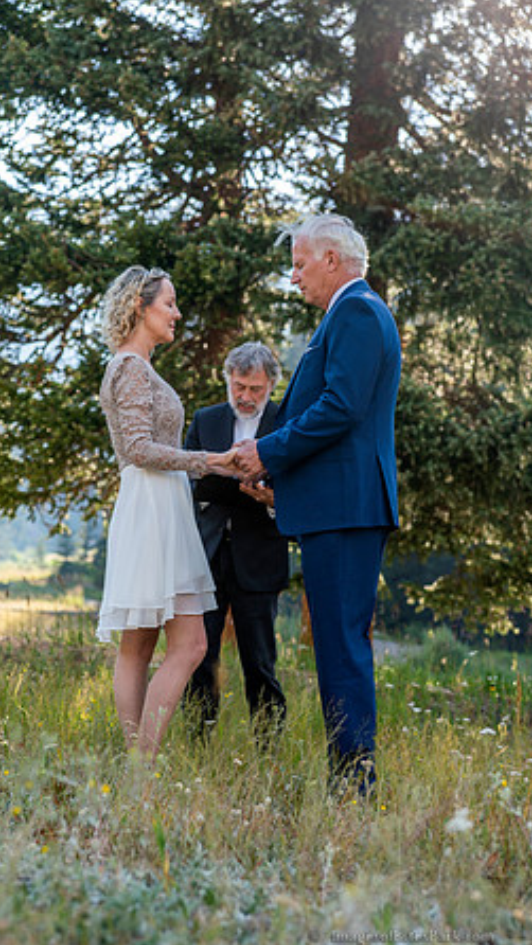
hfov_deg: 16.3
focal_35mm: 74
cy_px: 475
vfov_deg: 28.6
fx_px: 1855
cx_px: 250
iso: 200
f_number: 4
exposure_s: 1/320
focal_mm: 70
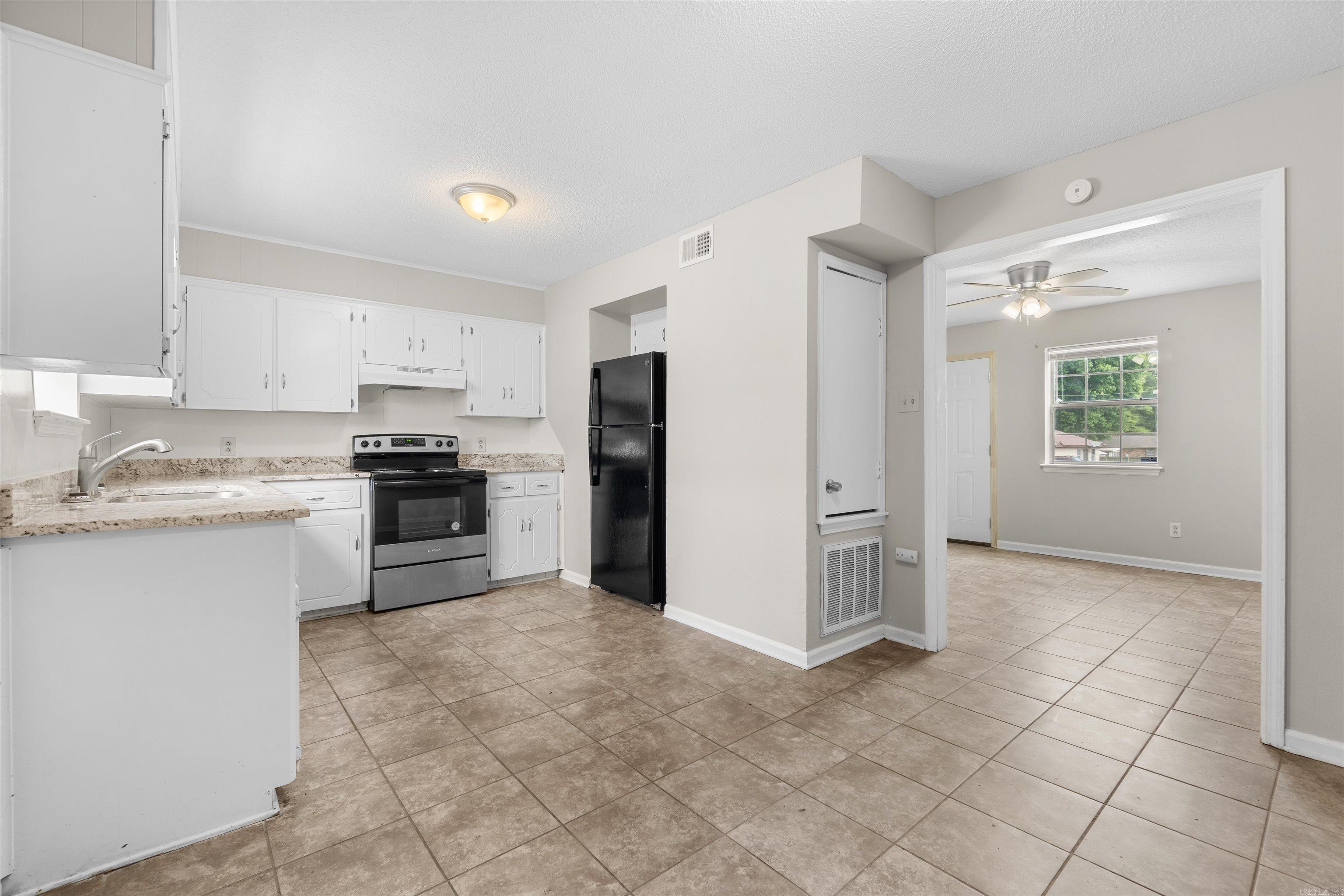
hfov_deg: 100.4
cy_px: 448
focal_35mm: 15
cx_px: 672
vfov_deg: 77.3
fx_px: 560
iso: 100
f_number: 8
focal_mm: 10
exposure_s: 1.6
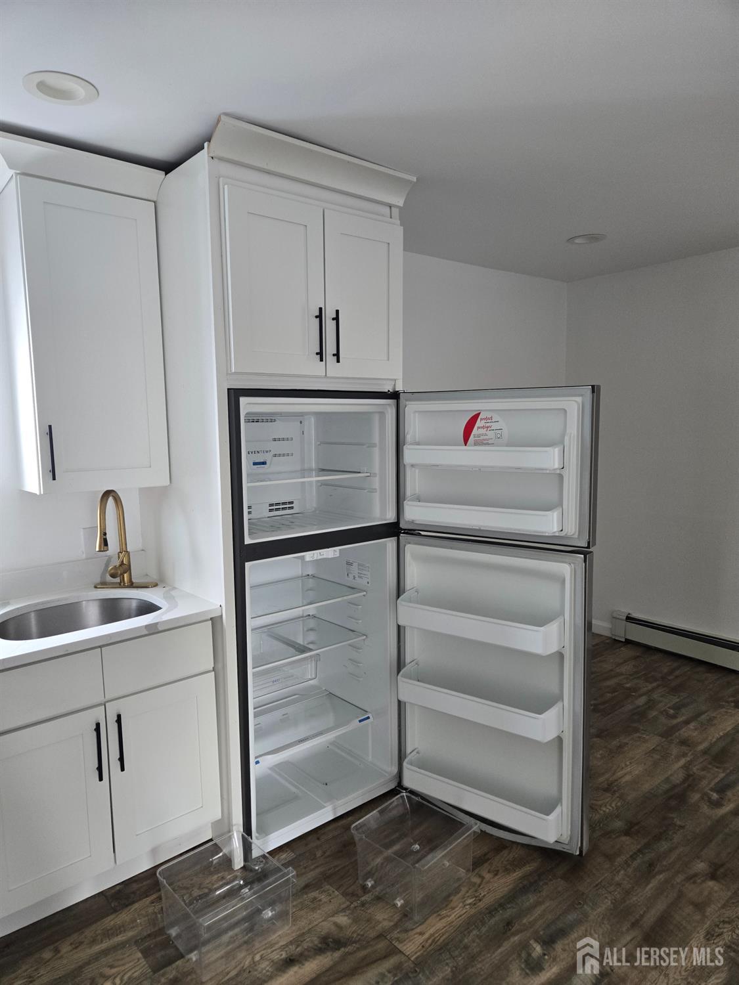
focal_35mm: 23
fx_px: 655
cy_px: 492
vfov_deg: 73.9
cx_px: 370
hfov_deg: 58.9
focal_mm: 5.4
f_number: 1.8
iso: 250
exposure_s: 1/120
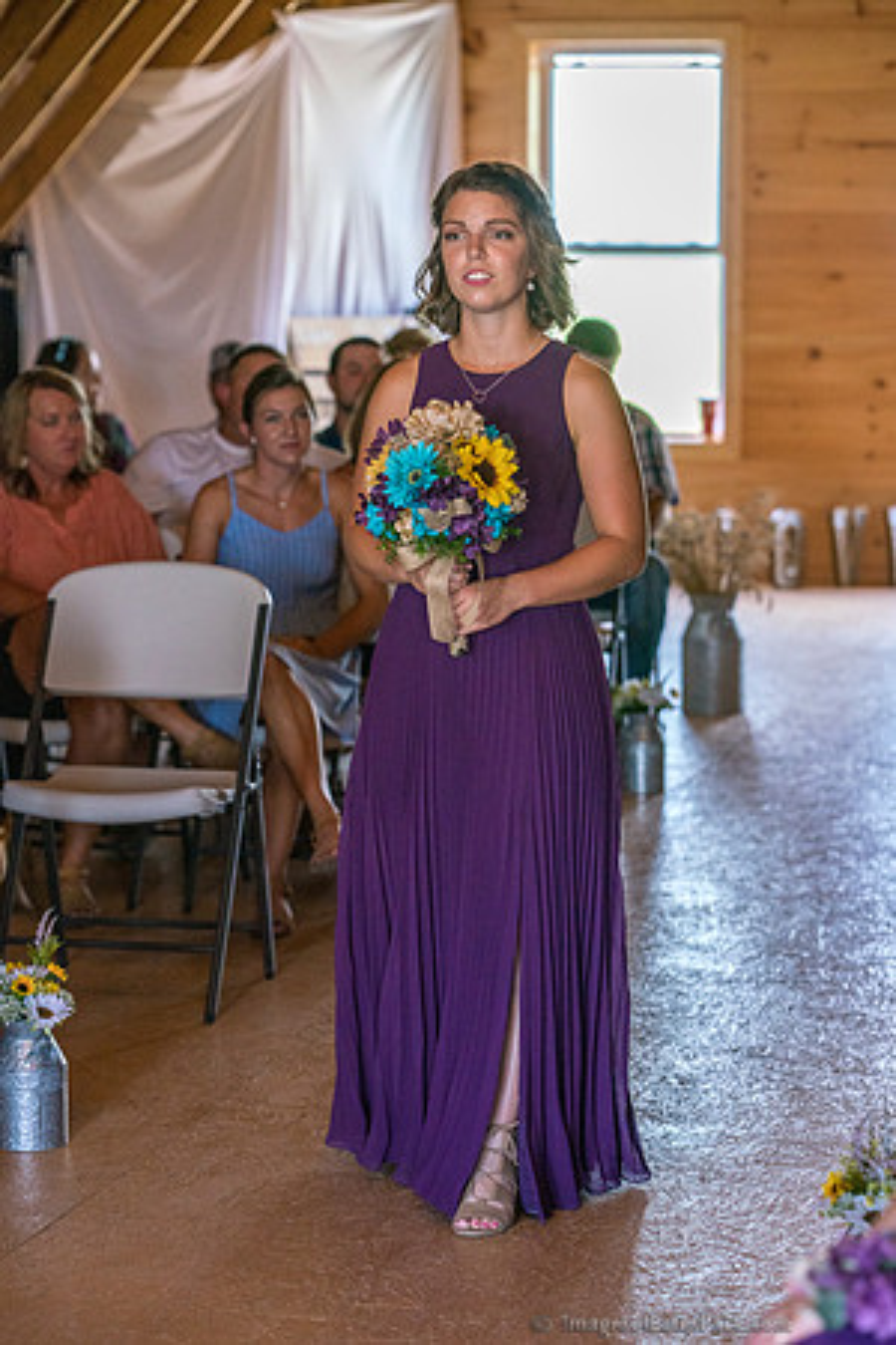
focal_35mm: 90
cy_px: 672
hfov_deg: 15.2
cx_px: 448
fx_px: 3360
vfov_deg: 22.6
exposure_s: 1/400
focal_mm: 90
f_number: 3.5
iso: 2500
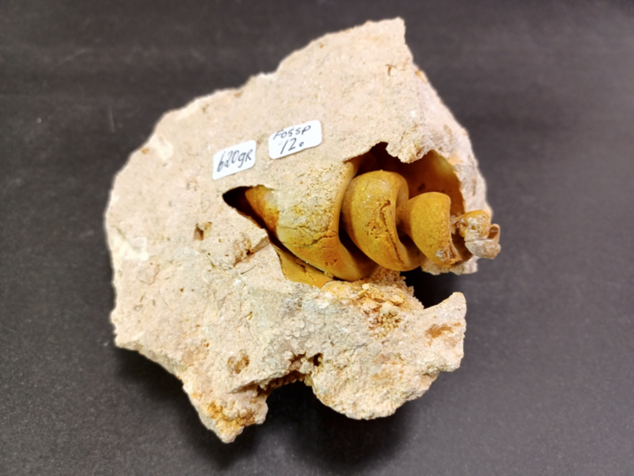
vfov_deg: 54.9
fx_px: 458
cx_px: 317
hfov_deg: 69.4
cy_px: 238
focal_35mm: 25
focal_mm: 4.6
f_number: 1.8
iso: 100
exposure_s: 1/50
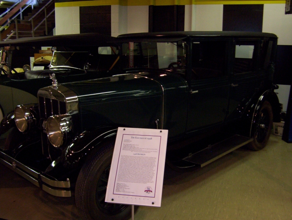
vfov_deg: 39.8
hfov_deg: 51.2
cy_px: 110
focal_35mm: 36
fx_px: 304
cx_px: 146
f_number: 2.76
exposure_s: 1/30
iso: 140
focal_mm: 5.54
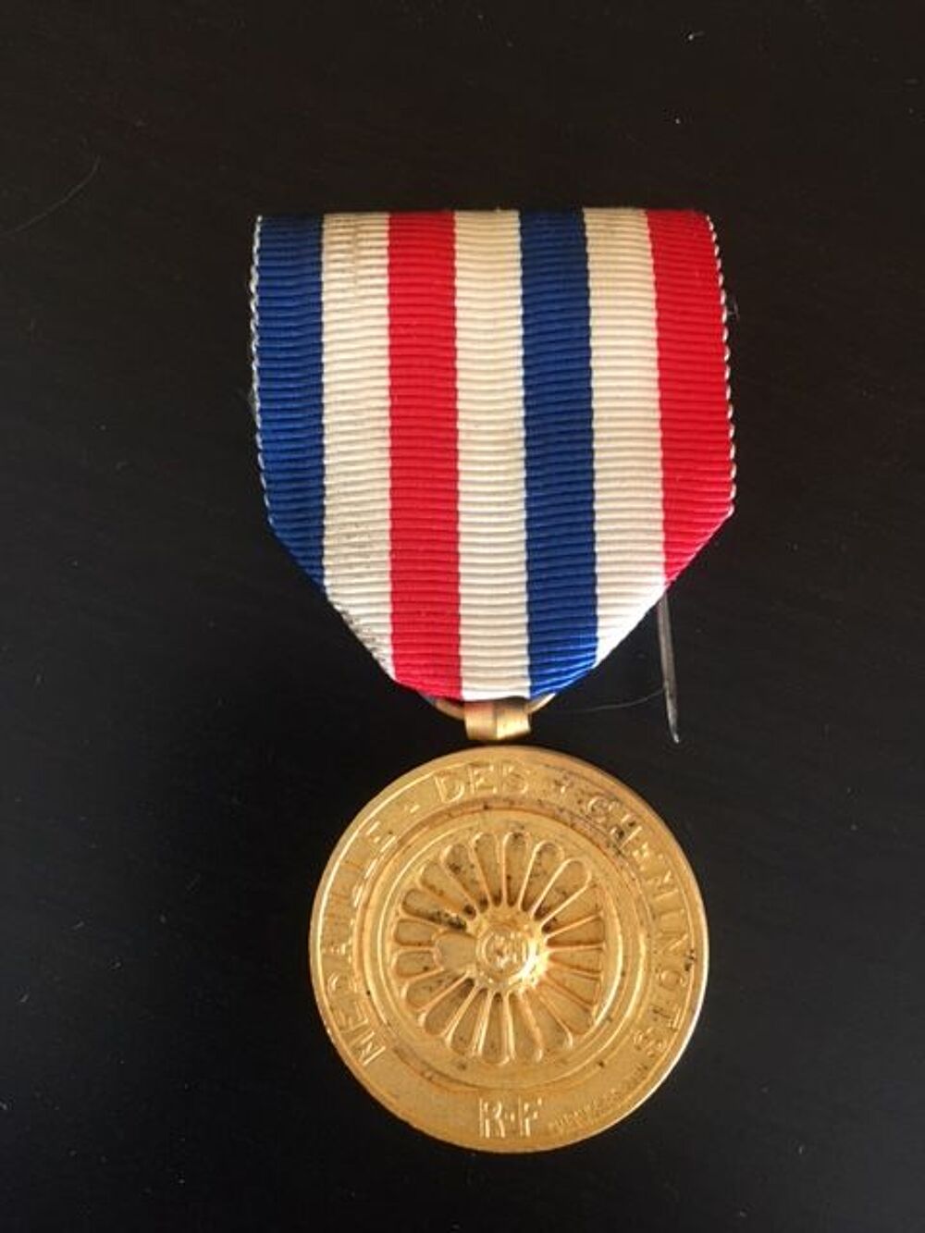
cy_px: 616
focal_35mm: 29
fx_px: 1033
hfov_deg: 48.2
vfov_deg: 61.7
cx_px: 462
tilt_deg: -85.1
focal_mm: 4.15
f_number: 2.2
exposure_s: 1/33
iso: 160
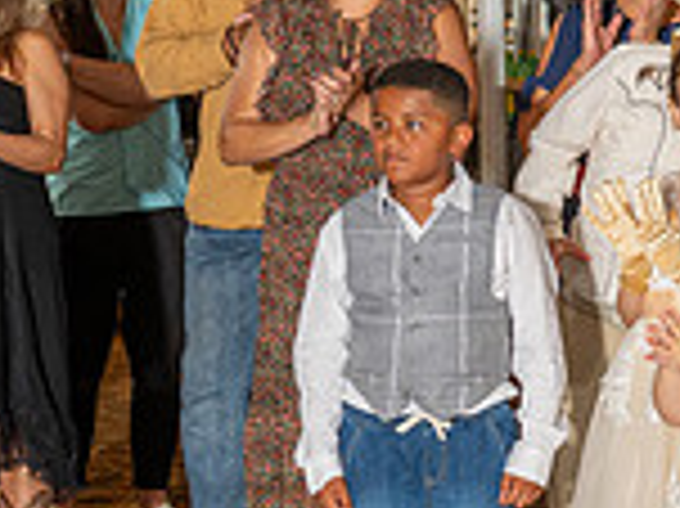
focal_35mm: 166
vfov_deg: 8.9
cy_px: 308
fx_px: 3258
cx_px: 1130
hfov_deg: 11.3
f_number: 4.5
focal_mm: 45
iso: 500
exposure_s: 1/200
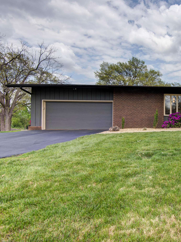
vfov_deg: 69.4
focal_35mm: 25
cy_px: 117
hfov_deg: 44.9
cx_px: 188
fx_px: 174
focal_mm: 16
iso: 100
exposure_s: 1/500
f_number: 6.3
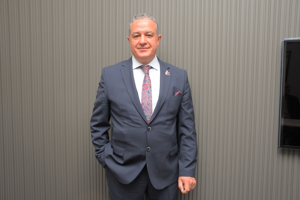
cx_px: 150
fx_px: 275
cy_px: 100
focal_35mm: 33
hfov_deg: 57.2
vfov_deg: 39.9
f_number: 5
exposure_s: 1/60
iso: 200
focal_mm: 22
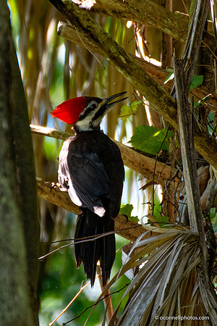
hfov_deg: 1.2
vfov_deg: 1.8
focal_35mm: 1163
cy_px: 157
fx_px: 10513
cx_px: 113
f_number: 5.6
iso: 500
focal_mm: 300
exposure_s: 1/500
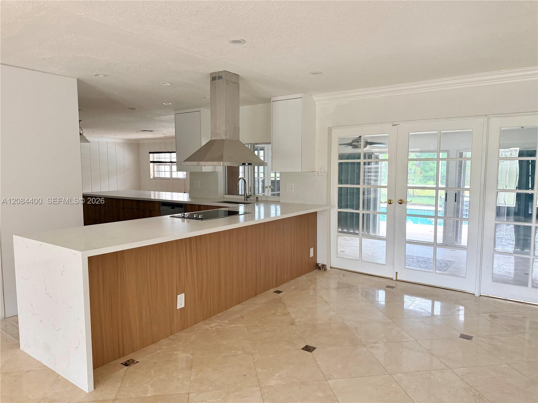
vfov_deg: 56.8
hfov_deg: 71.6
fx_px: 373
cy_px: 202
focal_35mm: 24
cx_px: 269
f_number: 1.78
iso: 200
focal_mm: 6.76
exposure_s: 1/114
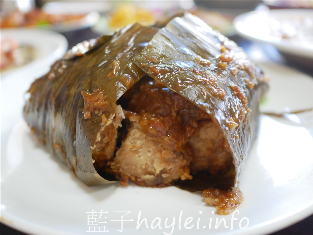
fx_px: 271
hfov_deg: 60.0
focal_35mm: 30
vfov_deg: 46.8
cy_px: 118
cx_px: 156
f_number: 1.7
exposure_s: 1/60
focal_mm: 15
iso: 320
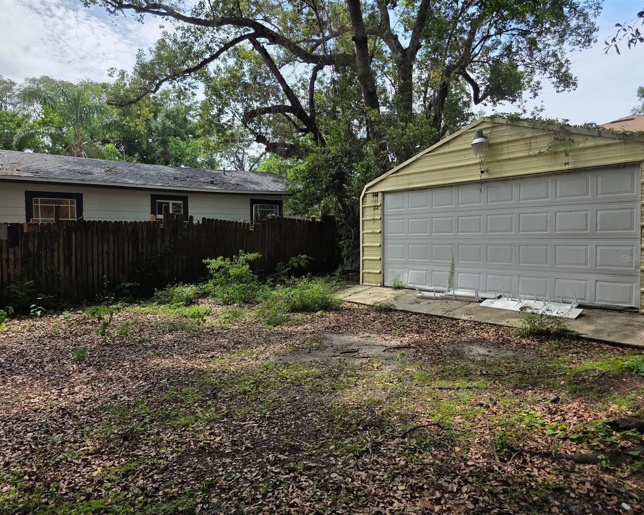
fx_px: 457
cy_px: 258
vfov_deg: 58.8
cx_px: 319
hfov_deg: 70.3
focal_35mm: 24
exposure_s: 1/4333
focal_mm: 6.3
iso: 80
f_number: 1.7
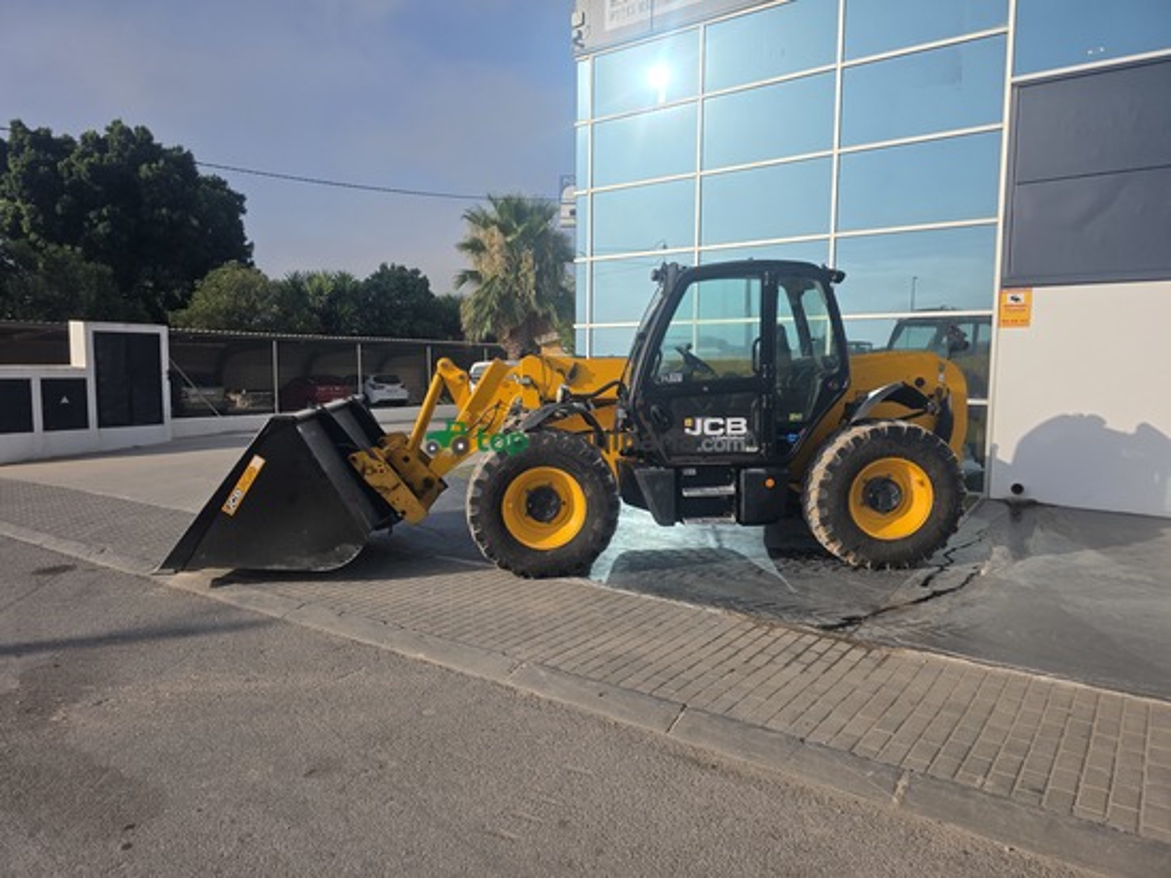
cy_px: 439
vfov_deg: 58.9
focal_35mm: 23
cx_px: 586
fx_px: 778
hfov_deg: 73.9
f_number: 1.7
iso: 64
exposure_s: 1/7944
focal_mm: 6.3
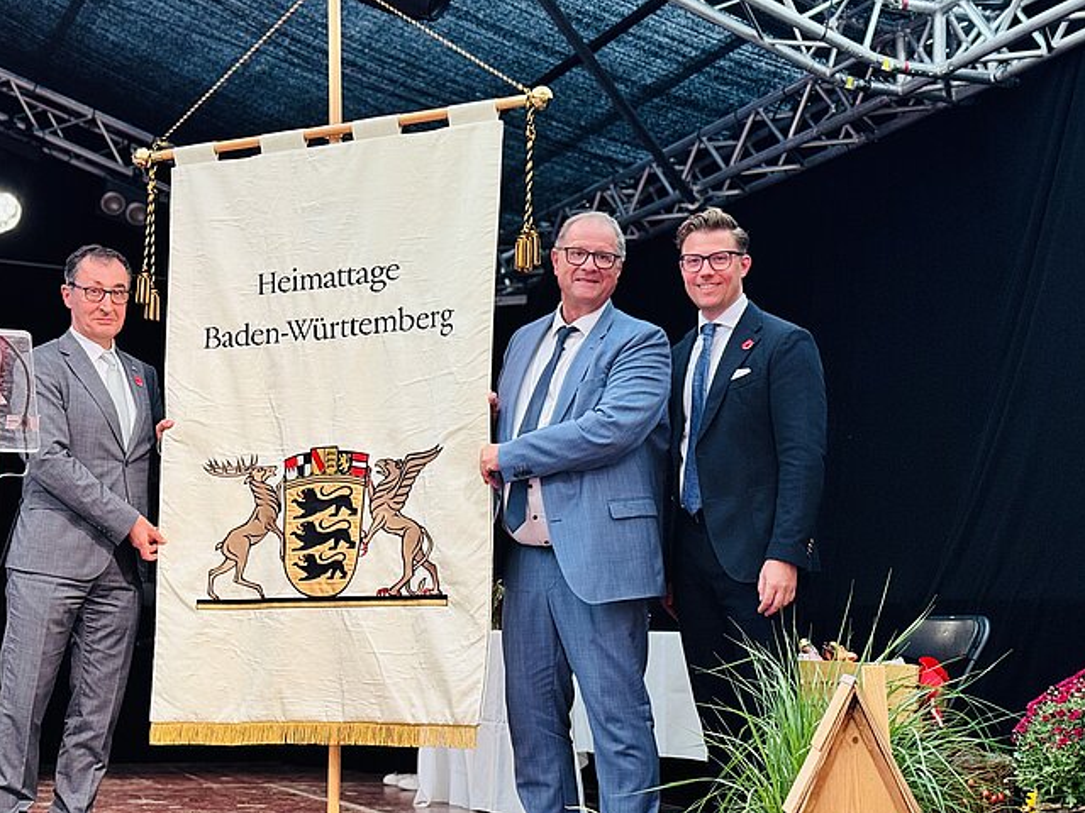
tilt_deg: +6.0
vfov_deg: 24.4
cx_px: 481
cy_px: 478
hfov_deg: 32.2
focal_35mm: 60
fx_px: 1881
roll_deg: -1.2
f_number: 1.78
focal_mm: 6.76
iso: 125
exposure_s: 1/60
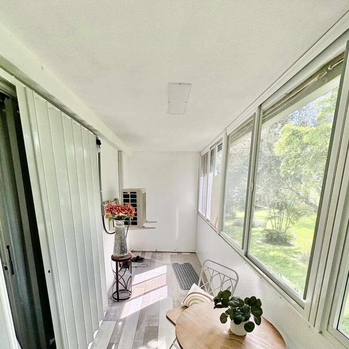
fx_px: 205
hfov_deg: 80.7
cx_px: 173
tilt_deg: -12.0
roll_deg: -0.2
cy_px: 231
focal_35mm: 18
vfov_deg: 78.3
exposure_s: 1/99
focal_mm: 2.22
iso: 125
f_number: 2.2
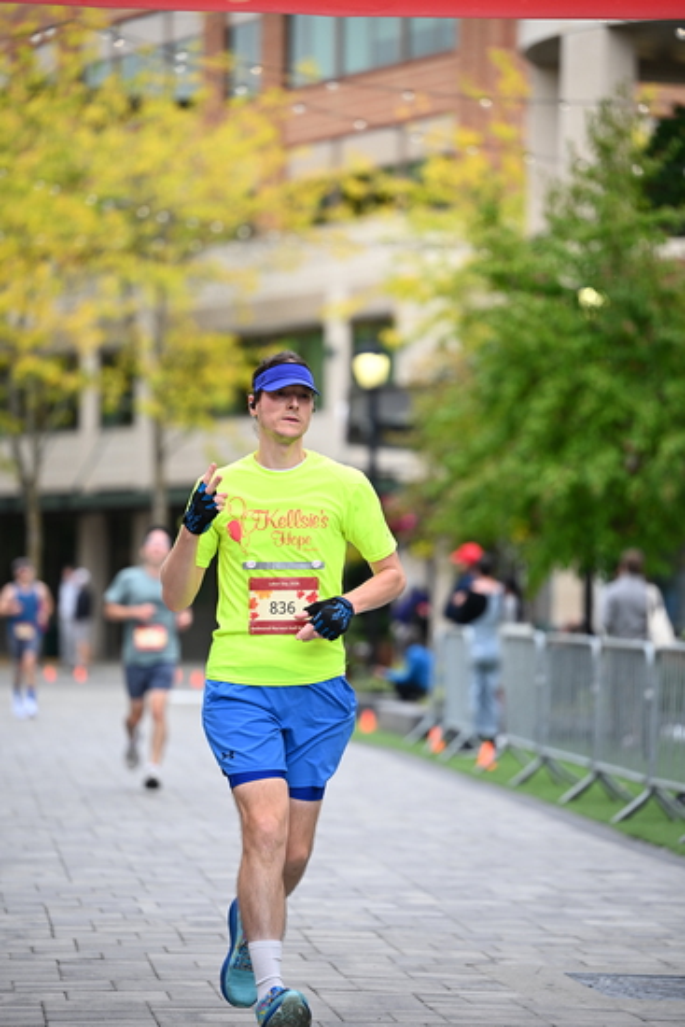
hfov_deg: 9.8
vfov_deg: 14.6
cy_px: 514
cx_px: 342
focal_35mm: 140
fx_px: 3993
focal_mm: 140
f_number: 2.8
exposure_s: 1/2000
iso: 640
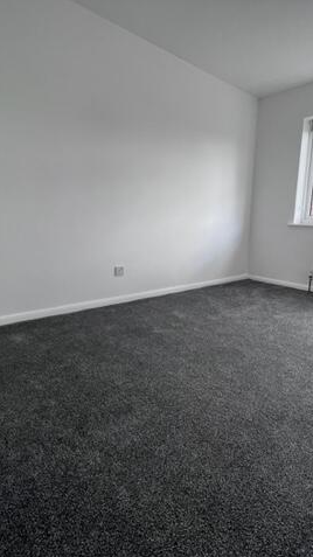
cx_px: 185
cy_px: 279
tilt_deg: -11.3
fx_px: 281
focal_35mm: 19
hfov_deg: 57.9
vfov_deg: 89.6
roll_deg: -1.4
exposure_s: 1/99
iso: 50
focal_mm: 1.57
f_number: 1.8
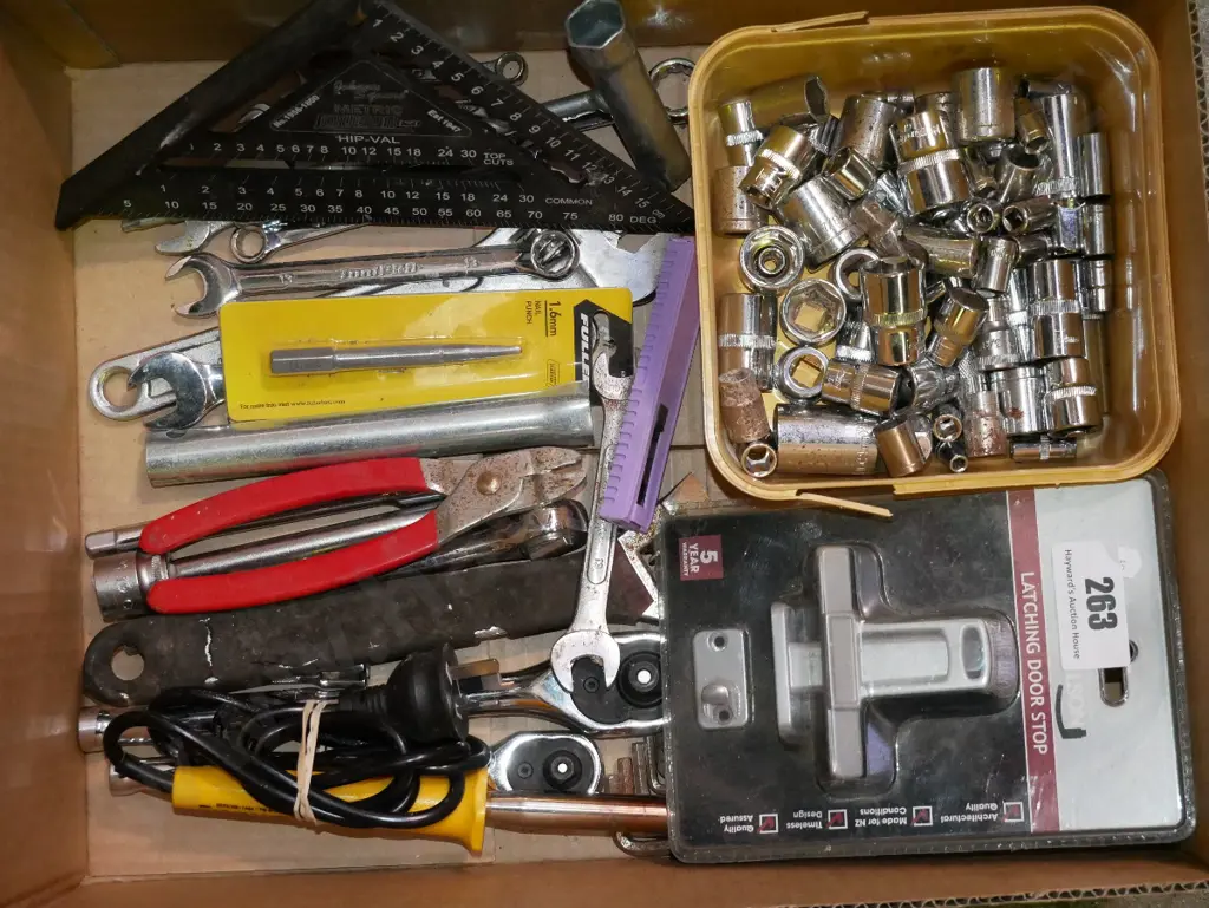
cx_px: 604
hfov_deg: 32.2
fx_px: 2097
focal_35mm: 60
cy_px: 454
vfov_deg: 24.4
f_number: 5.6
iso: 3200
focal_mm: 30
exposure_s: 1/160
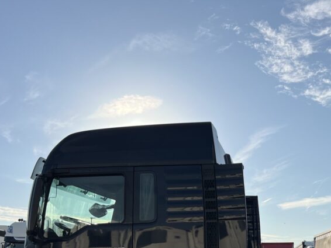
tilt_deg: +4.2
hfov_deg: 38.2
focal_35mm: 47
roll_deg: +0.4
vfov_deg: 29.6
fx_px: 450
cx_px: 285
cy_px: 223
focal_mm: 5.7
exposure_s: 1/7463
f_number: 1.5
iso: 50
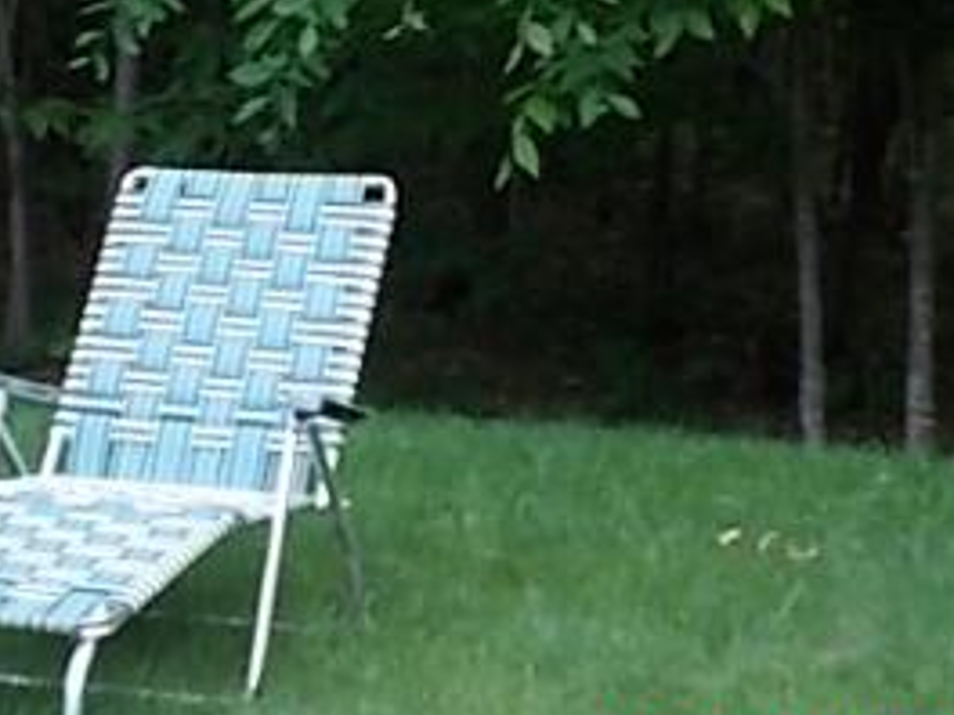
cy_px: 152
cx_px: 257
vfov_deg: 13.4
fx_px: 3032
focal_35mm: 110
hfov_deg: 17.8
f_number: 4.5
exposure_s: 1/30
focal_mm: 9
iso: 100
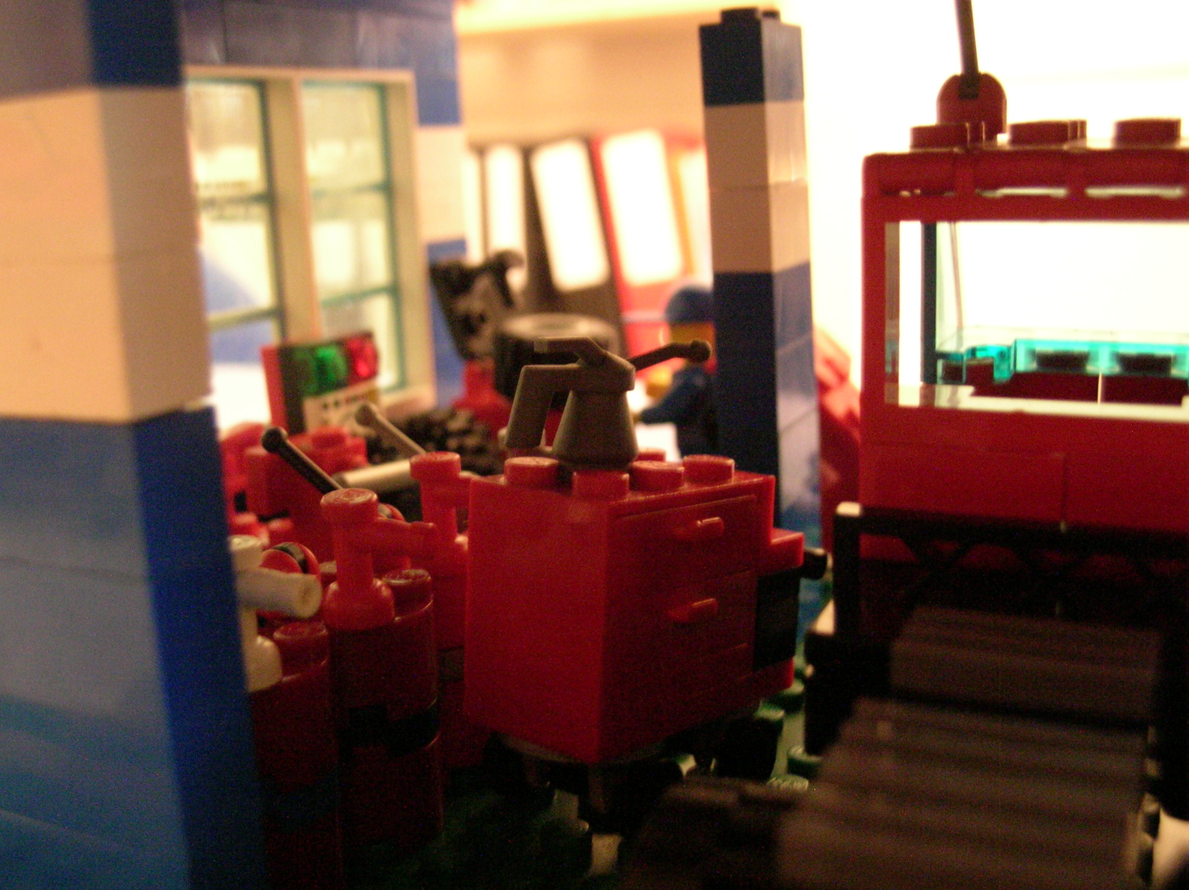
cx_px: 594
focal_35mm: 42
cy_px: 445
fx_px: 1441
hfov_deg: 44.8
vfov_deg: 34.3
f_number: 2.8
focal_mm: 6.9
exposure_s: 1
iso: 300
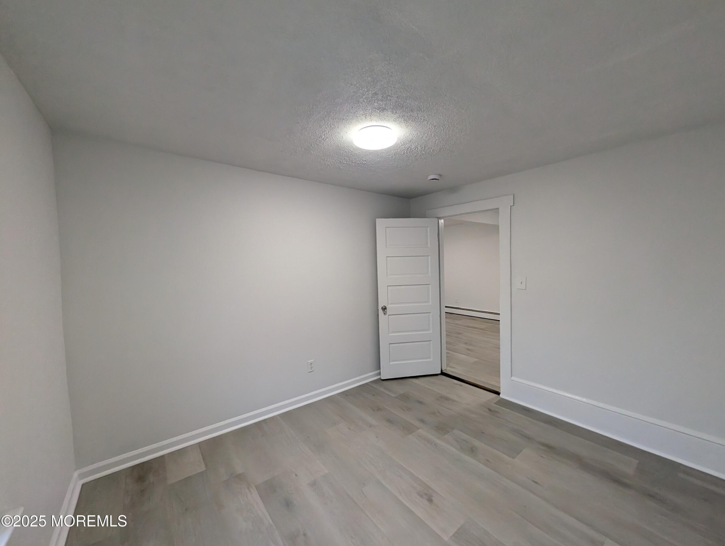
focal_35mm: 12
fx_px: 252
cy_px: 273
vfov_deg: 94.6
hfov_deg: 110.5
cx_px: 362
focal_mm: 2.02
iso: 52
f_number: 1.7
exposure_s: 1/157
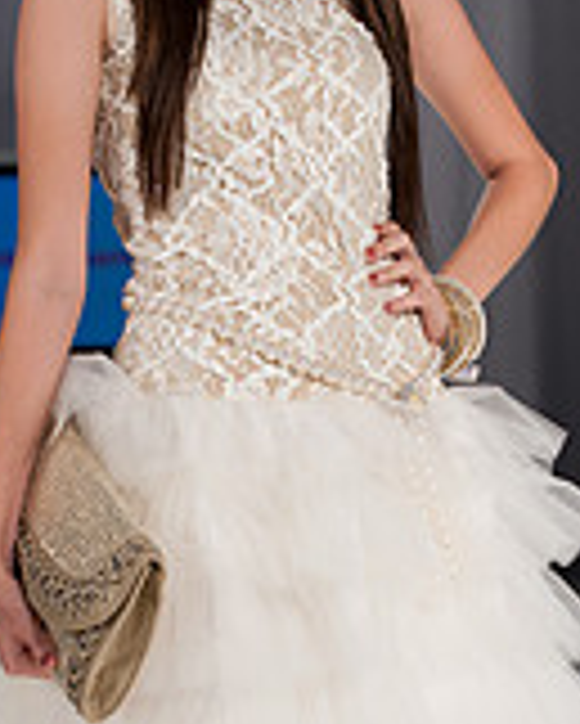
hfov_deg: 8.4
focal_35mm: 184
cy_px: 549
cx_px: 283
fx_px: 3944
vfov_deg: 10.5
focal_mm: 70
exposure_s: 1/125
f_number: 5
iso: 200
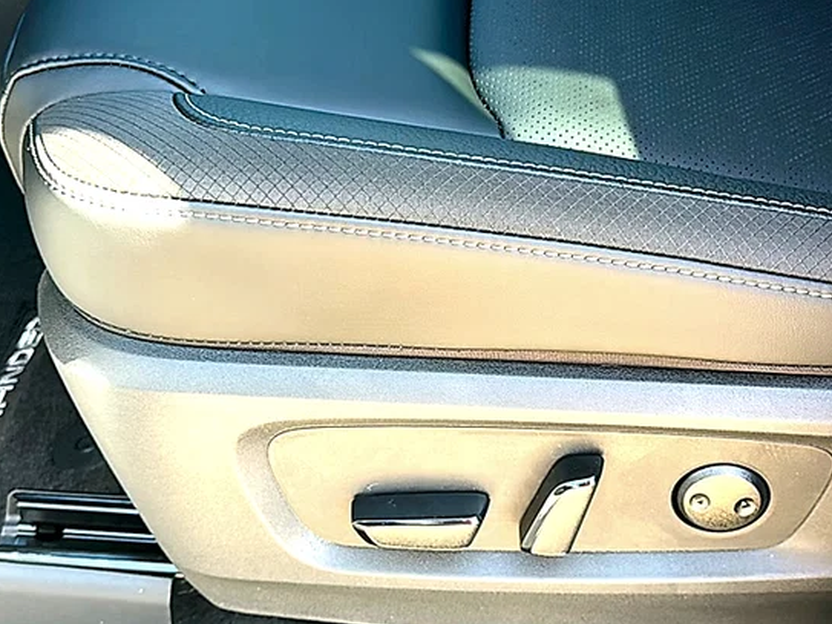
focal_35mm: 49
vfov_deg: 29.6
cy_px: 378
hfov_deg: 38.7
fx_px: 1177
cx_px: 516
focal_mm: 6.86
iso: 80
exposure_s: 1/120
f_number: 1.78
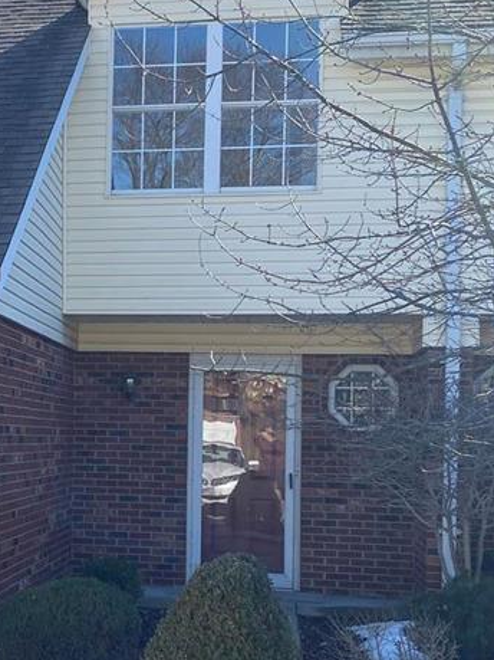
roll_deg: -0.1
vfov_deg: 28.5
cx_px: -6
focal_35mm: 68
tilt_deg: +2.4
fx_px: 1294
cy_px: 407
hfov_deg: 20.9
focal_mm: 4.25
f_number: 1.8
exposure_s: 1/1287
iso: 32
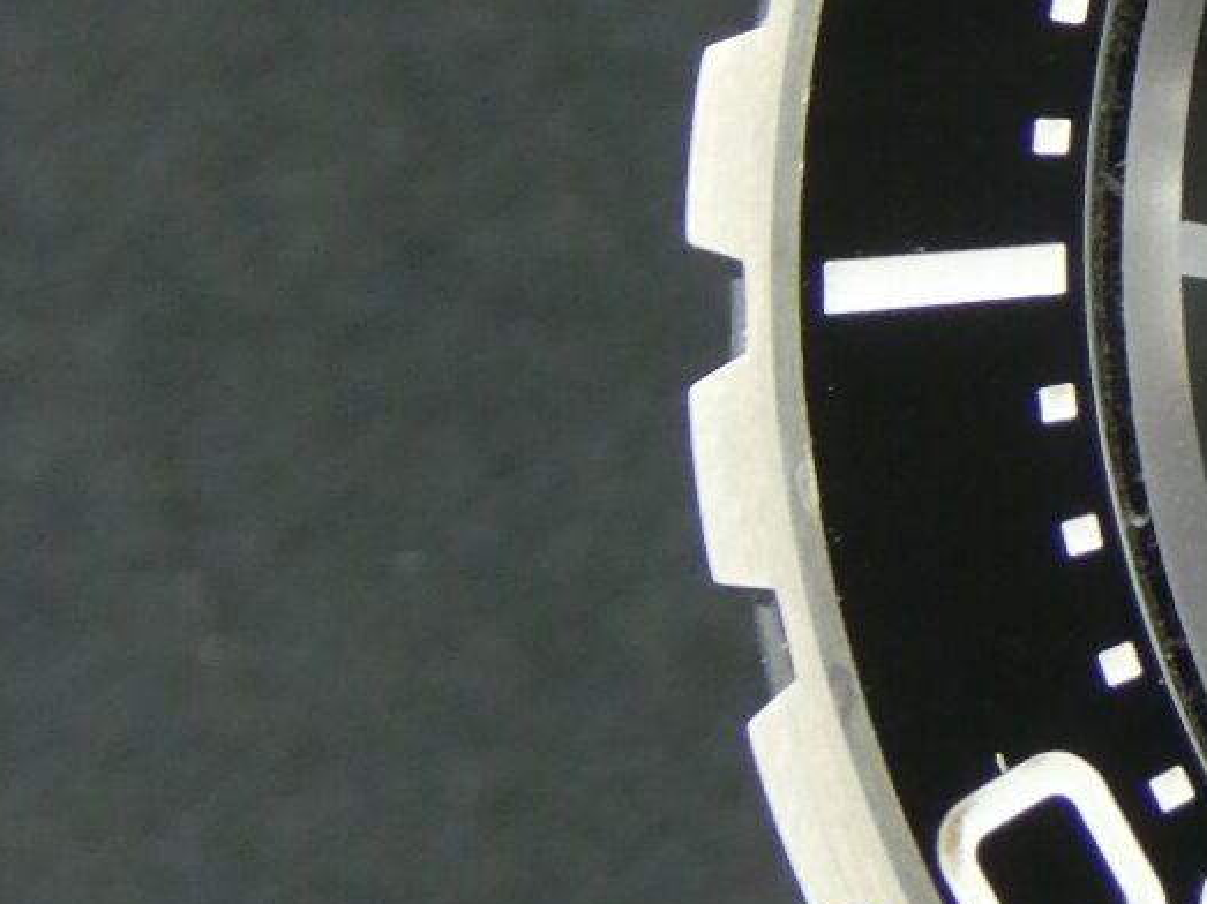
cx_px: 2195
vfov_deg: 6.5
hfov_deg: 8.3
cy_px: 198
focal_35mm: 230
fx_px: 8018
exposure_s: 1/80
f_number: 4
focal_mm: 8.4
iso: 320
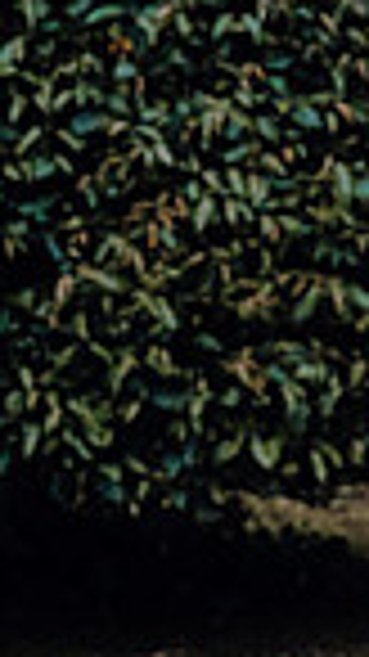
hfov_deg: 5.2
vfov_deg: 9.8
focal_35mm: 220
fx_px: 3831
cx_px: 1184
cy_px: 209
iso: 4000
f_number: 3.5
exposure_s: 1/200
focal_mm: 53
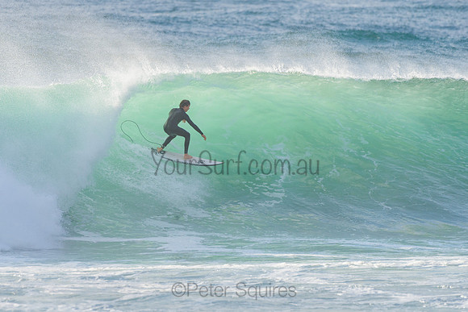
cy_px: 151
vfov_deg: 2.2
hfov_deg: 3.4
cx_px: 183
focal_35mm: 612
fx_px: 7961
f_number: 5.6
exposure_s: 1/2000
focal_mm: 500
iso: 400
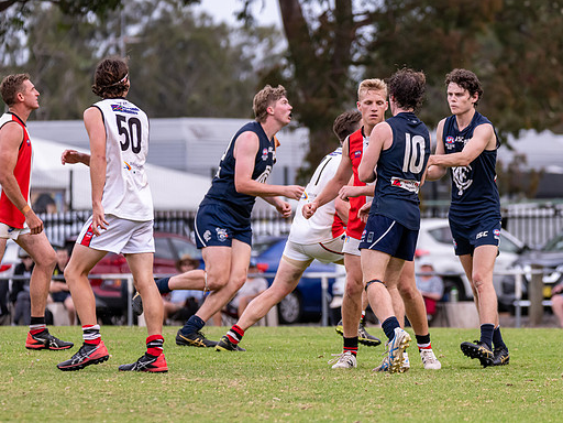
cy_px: 224
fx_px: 6473
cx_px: 377
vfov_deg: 3.7
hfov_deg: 5.0
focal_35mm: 398
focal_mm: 280
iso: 1250
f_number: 6.3
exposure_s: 1/1600
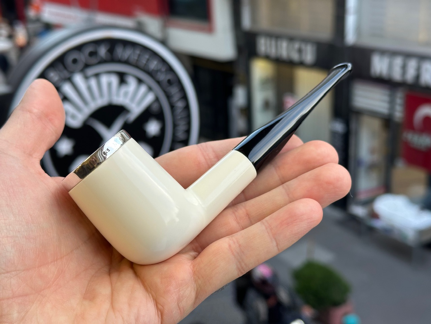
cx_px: 216
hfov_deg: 39.7
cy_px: 162
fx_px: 598
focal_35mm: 48
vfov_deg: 30.3
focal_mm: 6.86
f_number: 1.78
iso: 40
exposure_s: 1/121
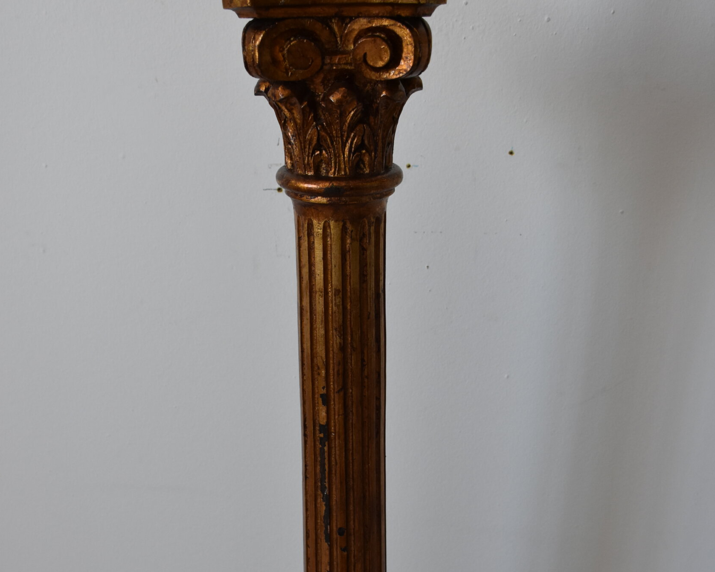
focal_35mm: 43
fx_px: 910
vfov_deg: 34.4
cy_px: 409
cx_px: 355
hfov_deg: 42.9
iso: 800
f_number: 5
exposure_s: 1/100
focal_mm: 20
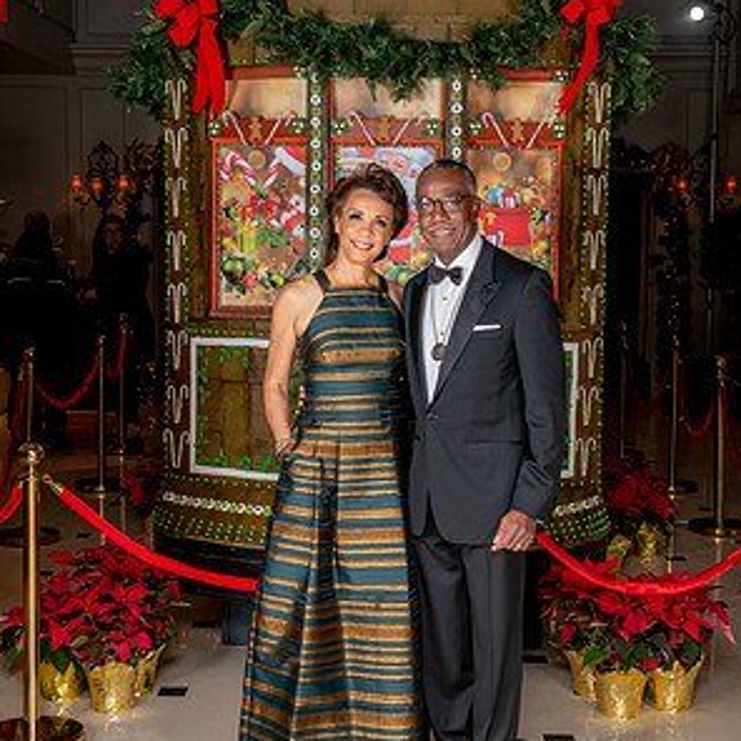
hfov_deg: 27.7
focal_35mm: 62
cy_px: 376
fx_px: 1502
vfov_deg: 27.7
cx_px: 373
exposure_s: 1/100
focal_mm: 48
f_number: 7.1
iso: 400
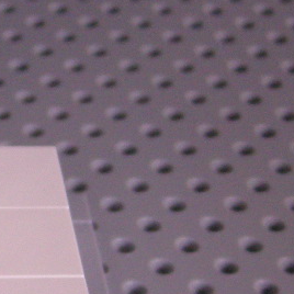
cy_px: 252
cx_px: -157
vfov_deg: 11.4
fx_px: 1461
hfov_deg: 11.0
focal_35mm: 152
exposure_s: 1/60
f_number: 2.7
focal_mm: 7.5
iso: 269
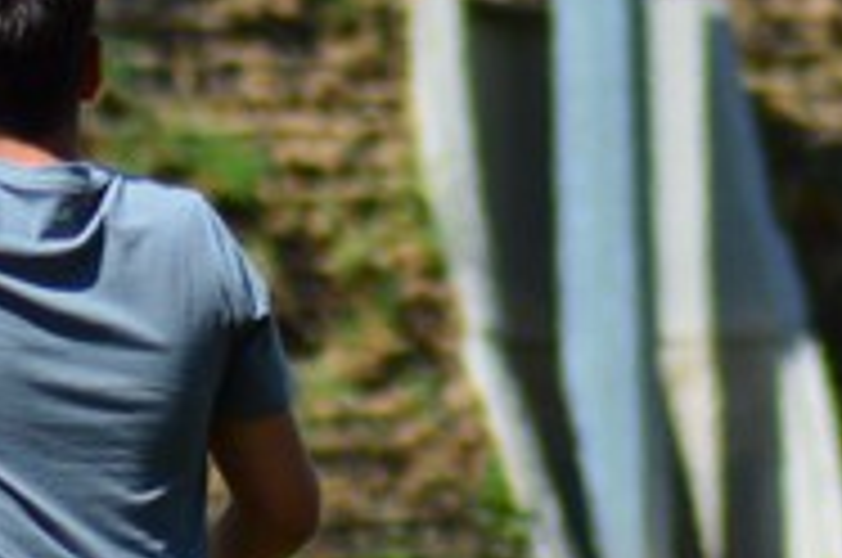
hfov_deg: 1.7
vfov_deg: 1.1
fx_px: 28766
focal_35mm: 1232
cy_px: 25
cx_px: 1252
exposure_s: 1/1250
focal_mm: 150
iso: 200
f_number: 4.2
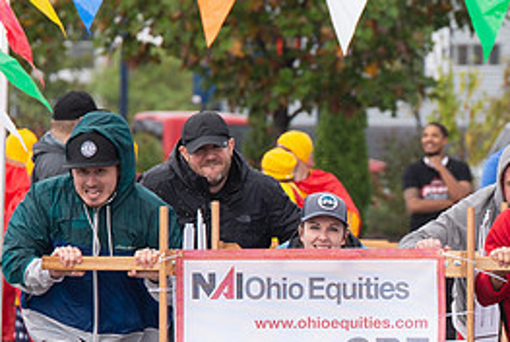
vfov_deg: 1.9
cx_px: 466
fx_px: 10353
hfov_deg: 2.8
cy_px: 434
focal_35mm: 730
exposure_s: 1/500
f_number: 7.1
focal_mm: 200
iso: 400
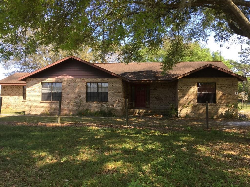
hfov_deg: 58.4
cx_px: 125
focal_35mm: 31
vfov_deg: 45.4
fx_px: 224
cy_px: 94
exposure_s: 1/317
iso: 25
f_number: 2.4
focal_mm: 3.3
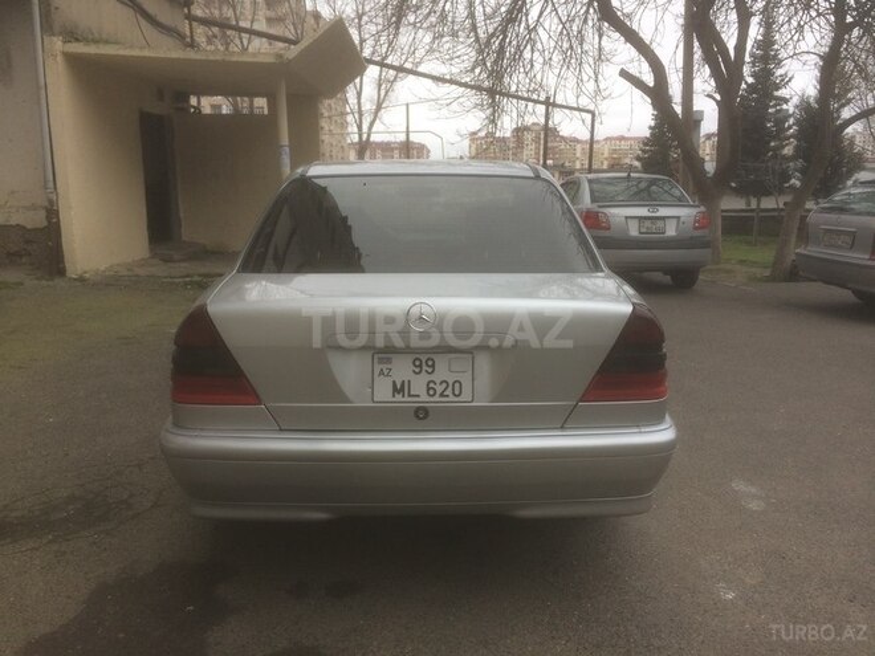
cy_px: 328
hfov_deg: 61.7
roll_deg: -0.9
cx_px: 438
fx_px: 733
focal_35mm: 29
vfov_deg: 48.2
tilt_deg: -10.3
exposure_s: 1/100
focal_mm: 4.15
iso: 32
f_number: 2.2
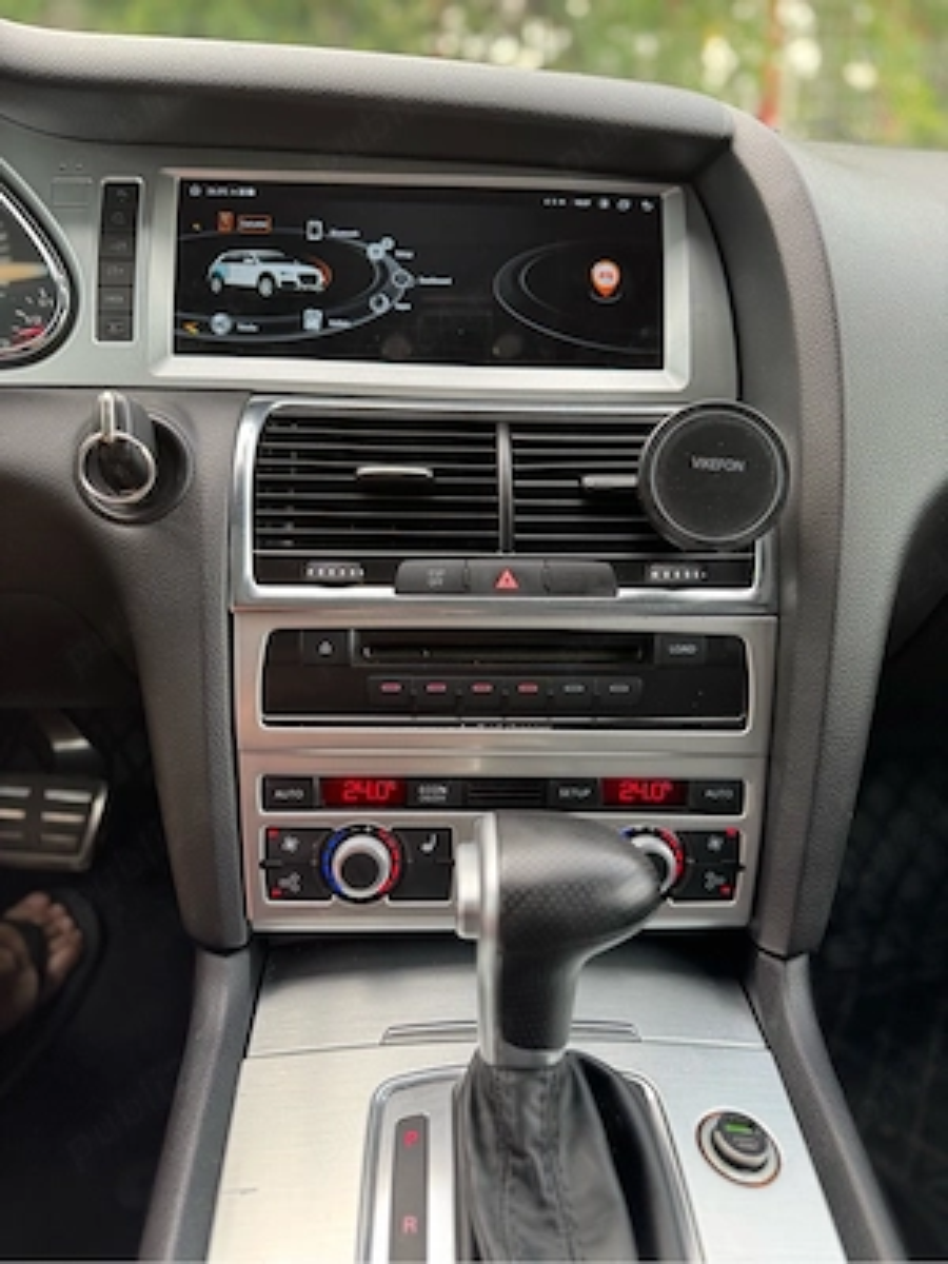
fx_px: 876
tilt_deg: -26.2
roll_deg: +1.3
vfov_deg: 71.6
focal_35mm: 24
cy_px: 632
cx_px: 474
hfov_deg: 56.8
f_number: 1.78
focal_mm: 6.76
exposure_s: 1/121
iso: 160
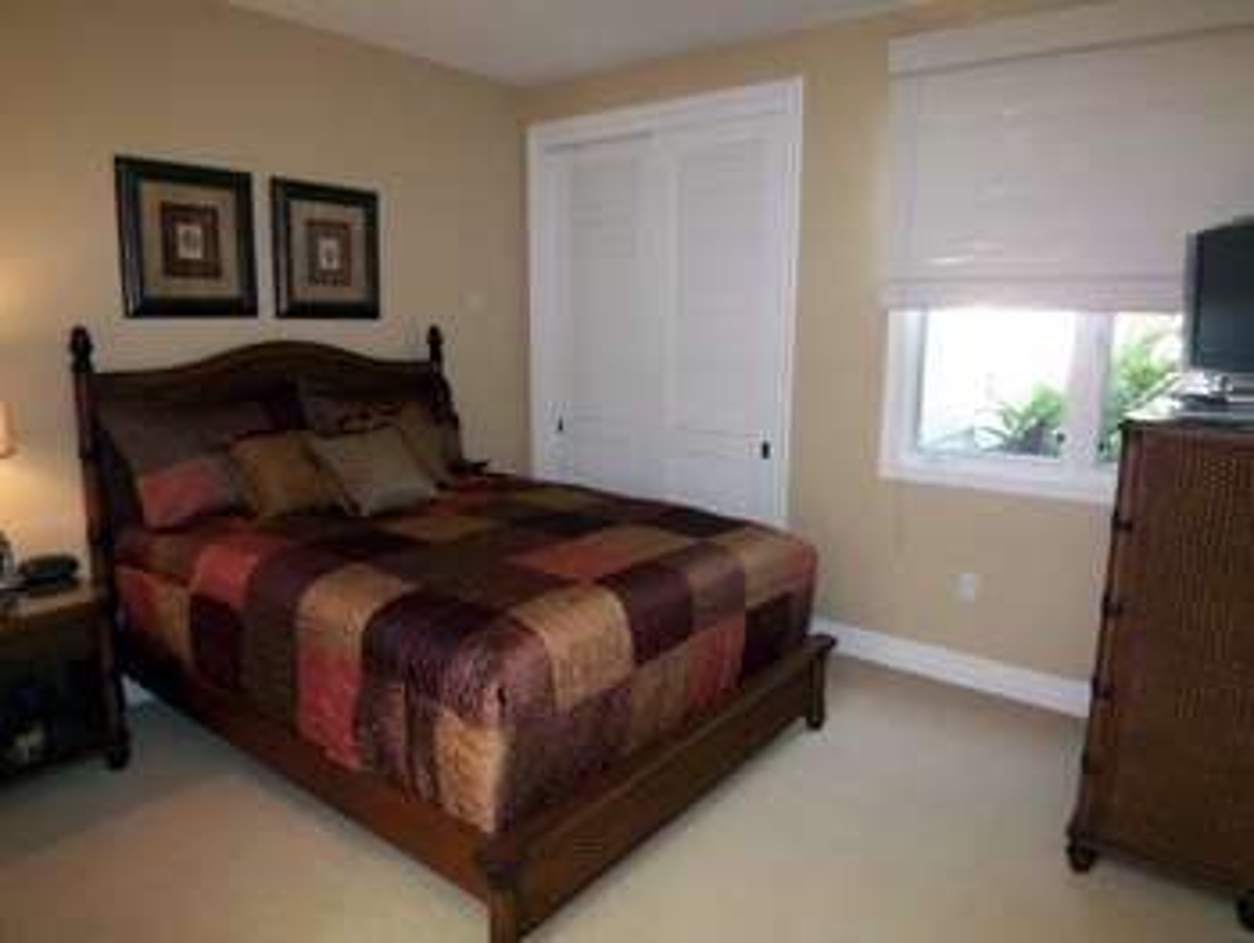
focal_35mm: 23
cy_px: 472
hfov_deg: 73.9
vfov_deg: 58.9
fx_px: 834
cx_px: 627
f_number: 2.8
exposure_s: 1/30
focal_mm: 3.8
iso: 200
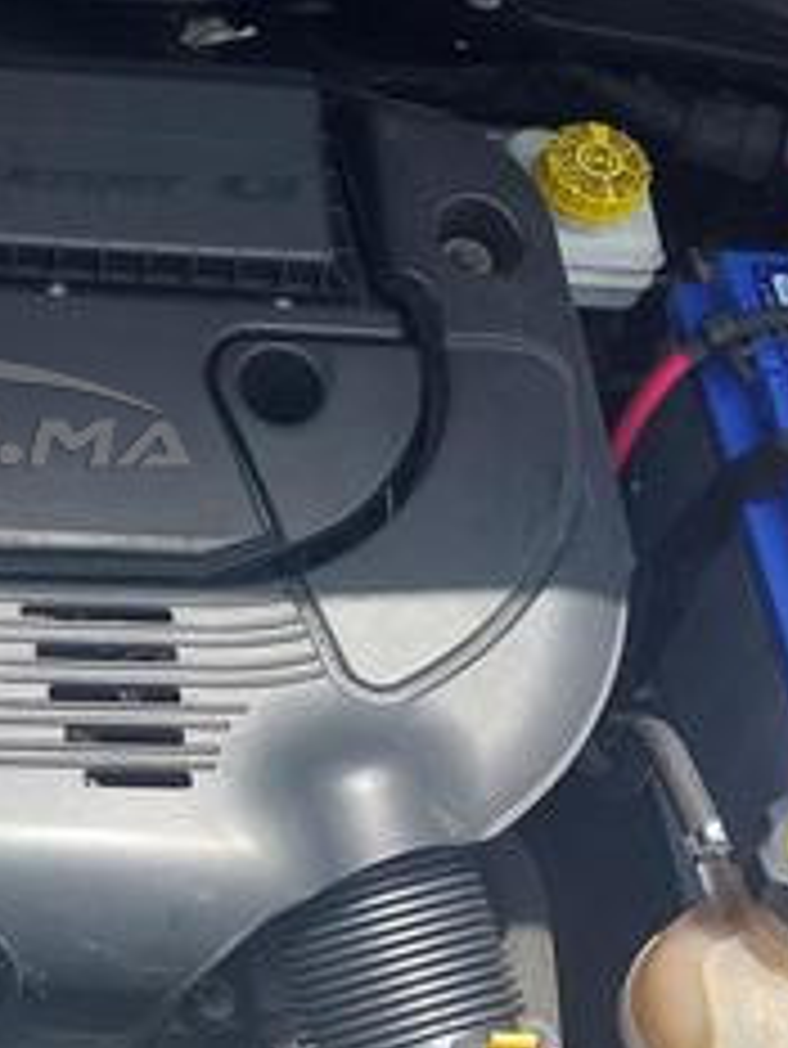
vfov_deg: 23.2
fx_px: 2547
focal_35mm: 84
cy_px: 376
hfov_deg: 16.7
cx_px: -207
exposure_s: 1/277
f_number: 1.8
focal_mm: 4.6
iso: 20
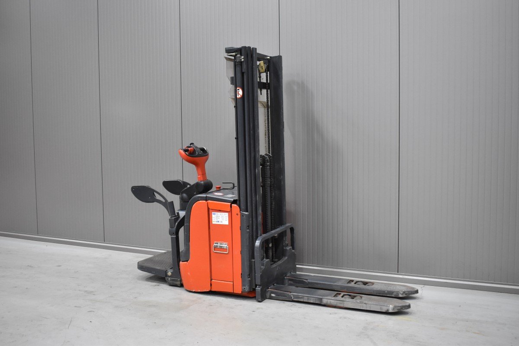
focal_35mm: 34
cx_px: 260
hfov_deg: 55.1
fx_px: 497
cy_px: 173
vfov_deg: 38.4
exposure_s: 1/50
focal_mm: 23
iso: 1600
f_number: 5
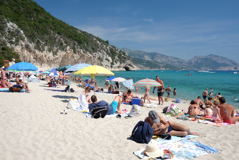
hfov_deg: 54.4
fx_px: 232
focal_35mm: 35
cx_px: 120
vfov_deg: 37.8
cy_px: 80
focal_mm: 23
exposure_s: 1/110
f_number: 8
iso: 200
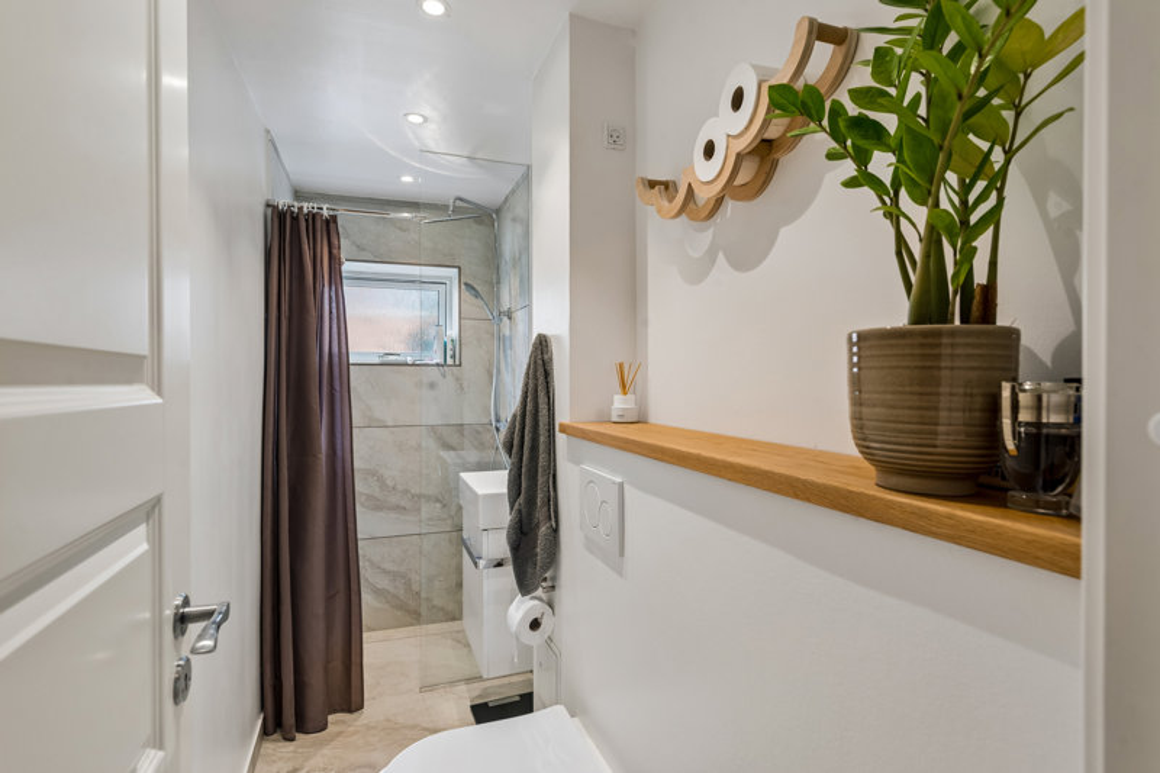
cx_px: 580
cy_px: 386
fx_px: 580
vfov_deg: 67.4
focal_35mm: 18
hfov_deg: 90.0
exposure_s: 1/15
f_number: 9
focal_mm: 18
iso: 250
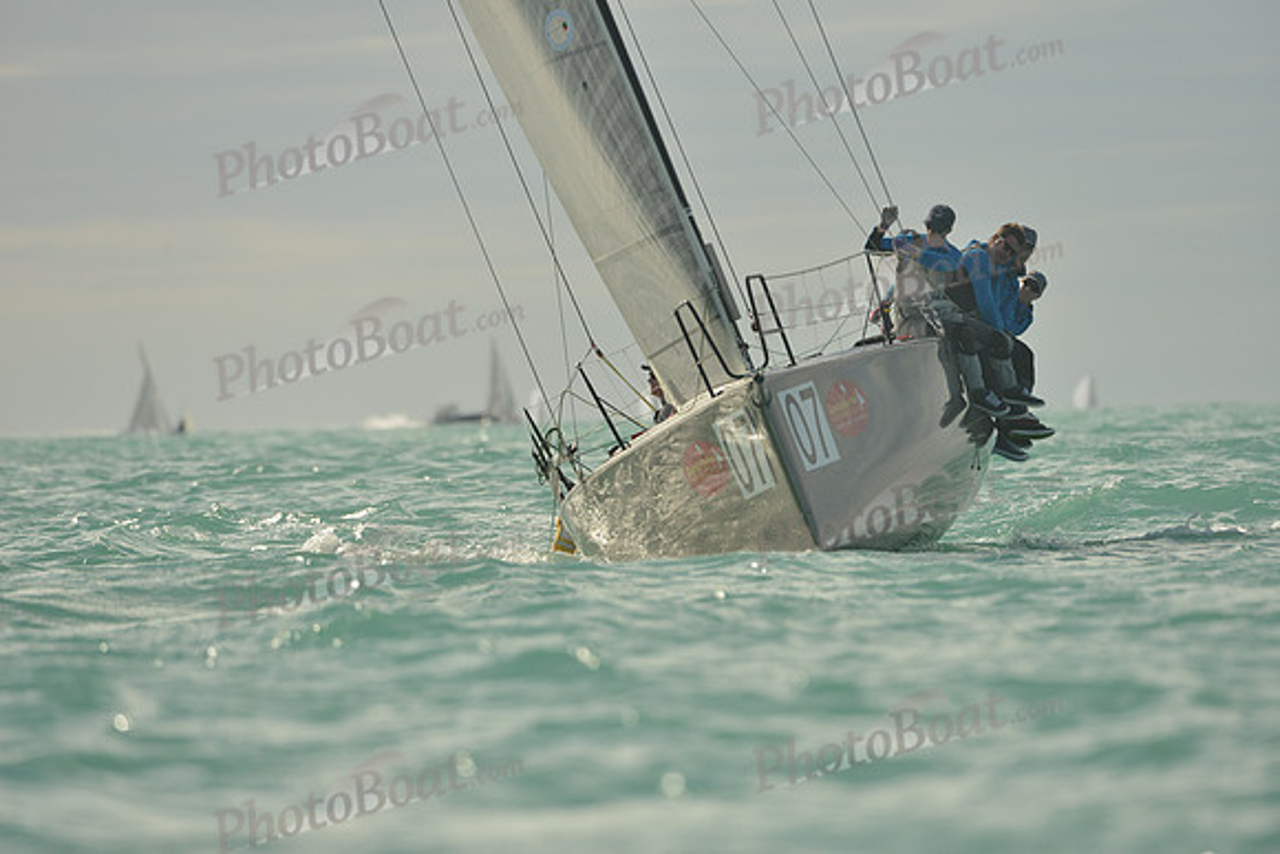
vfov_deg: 3.4
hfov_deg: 5.2
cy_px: 427
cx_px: 640
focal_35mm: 400
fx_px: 14225
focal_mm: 400
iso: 250
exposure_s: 1/2000
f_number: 5.6
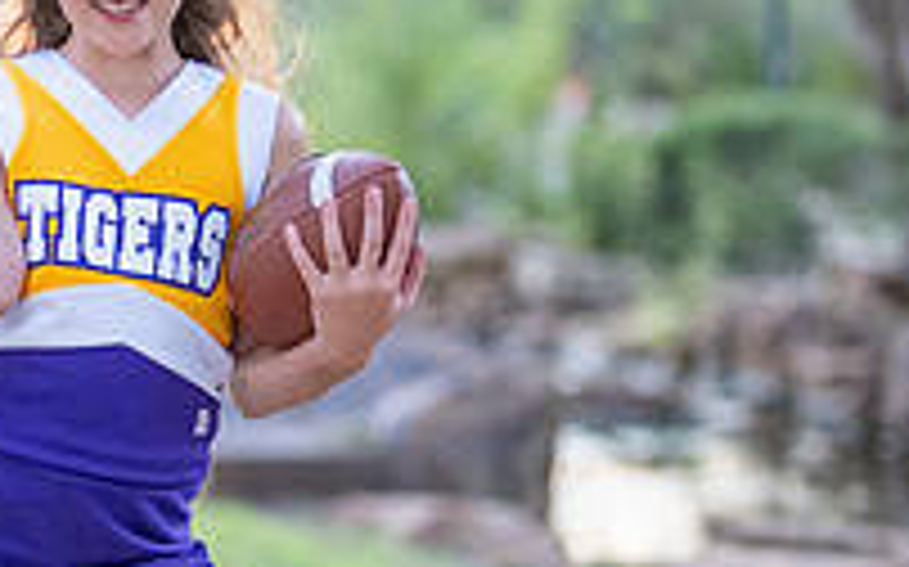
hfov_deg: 11.7
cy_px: 491
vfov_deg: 7.3
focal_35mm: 178
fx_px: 4407
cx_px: 196
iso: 1600
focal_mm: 50
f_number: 1.2
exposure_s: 1/800
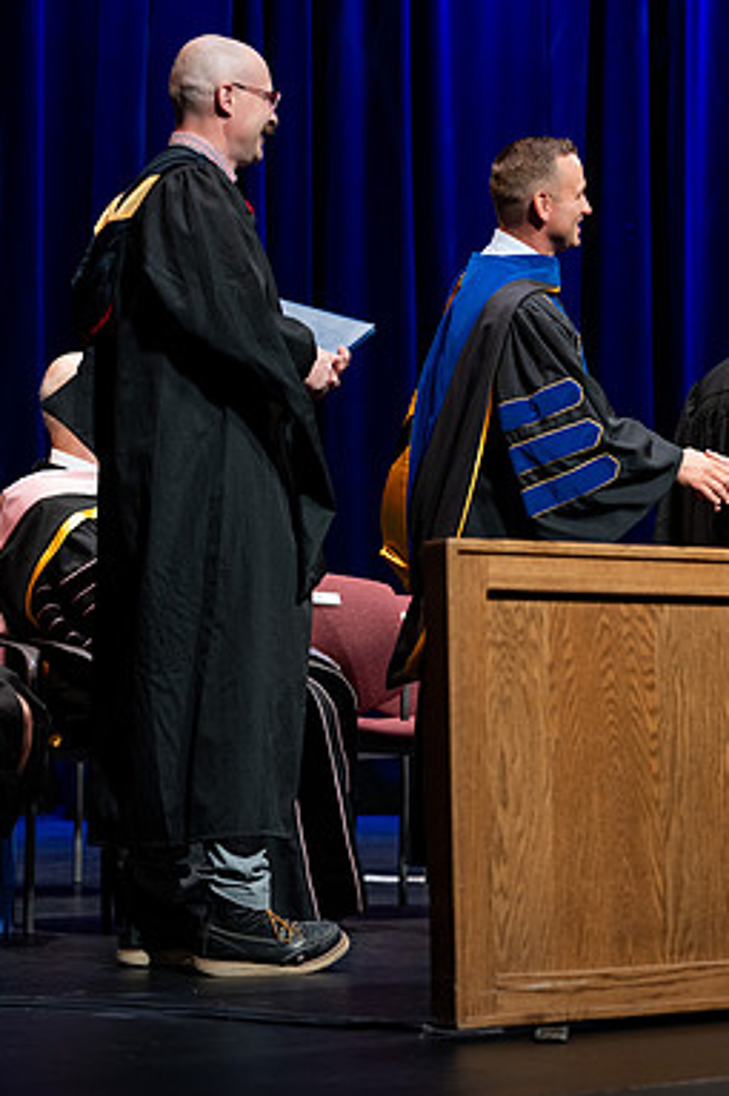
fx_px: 3222
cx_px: 649
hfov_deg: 12.8
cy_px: 545
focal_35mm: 106
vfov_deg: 19.3
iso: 500
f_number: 2.8
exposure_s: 1/250
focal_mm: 70
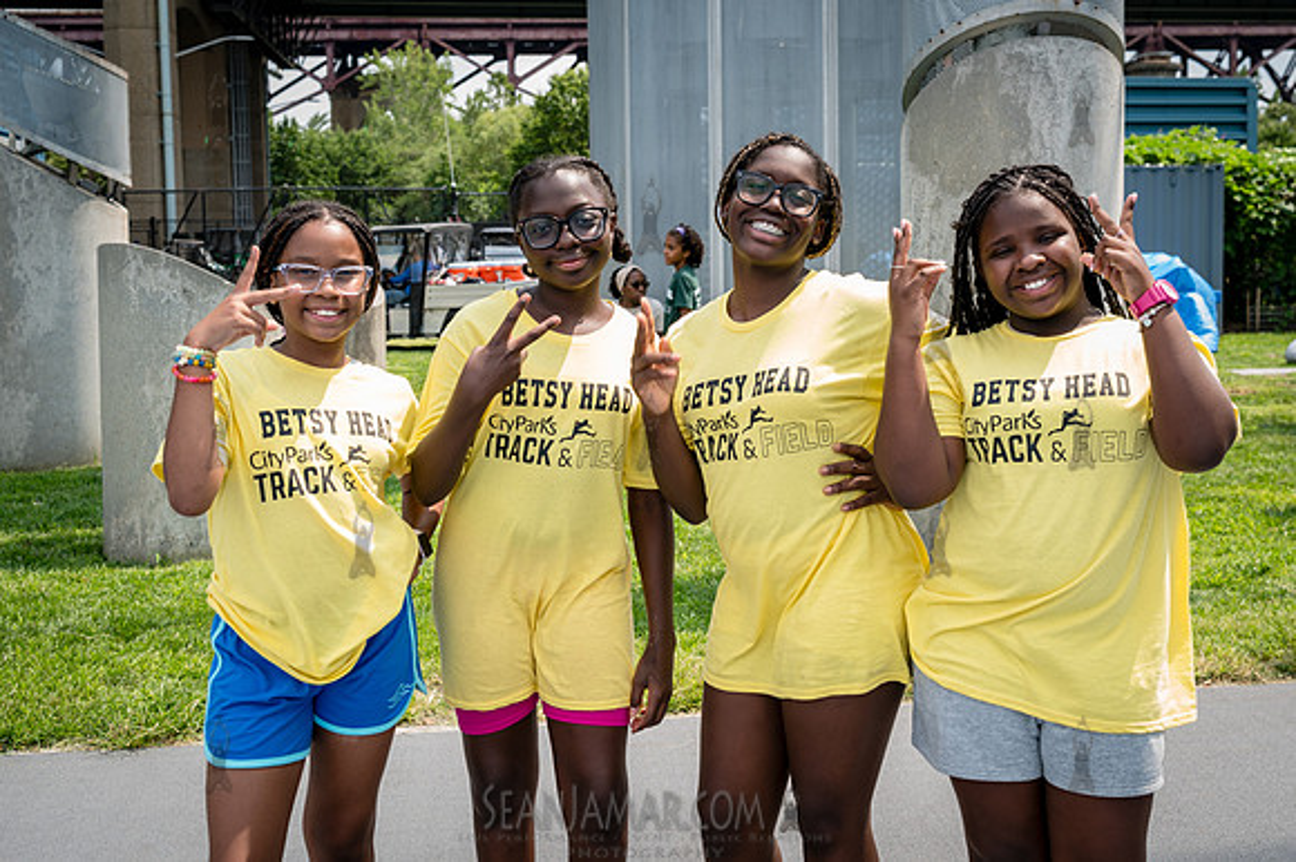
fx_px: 1599
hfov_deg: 44.0
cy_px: 358
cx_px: 758
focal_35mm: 44
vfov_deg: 30.1
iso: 100
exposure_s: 1/200
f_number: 5
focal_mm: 38
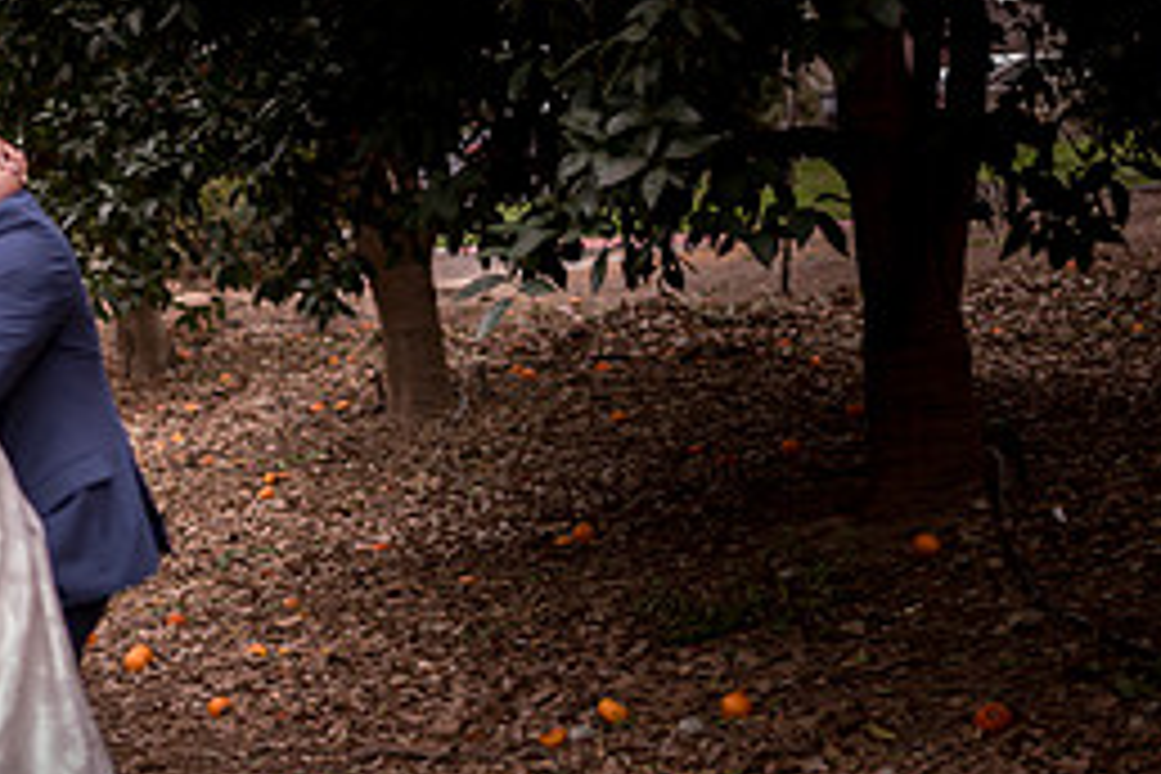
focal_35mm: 90
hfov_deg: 22.1
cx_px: 108
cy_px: 302
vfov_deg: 15.2
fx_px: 2902
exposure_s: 1/80
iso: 100
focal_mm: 40
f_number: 2
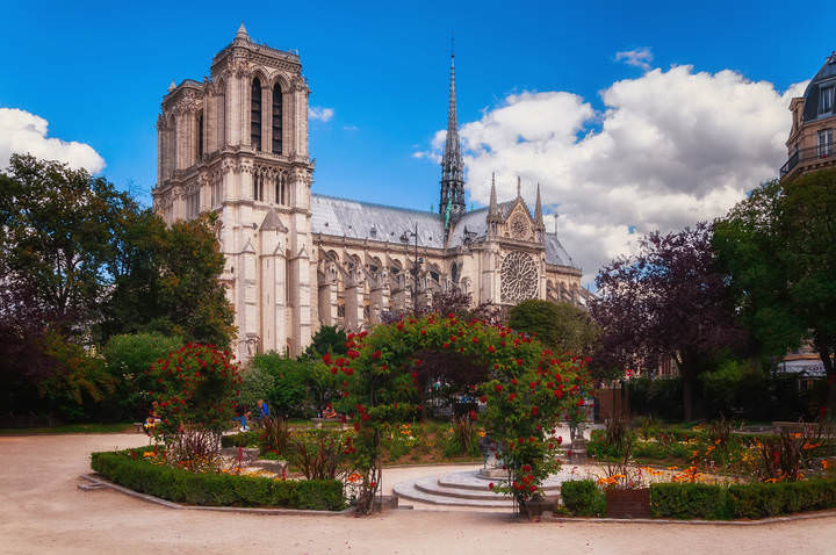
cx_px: 418
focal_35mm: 33
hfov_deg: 57.3
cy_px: 278
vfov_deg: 39.9
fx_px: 765
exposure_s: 1/125
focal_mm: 22
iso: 320
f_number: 8
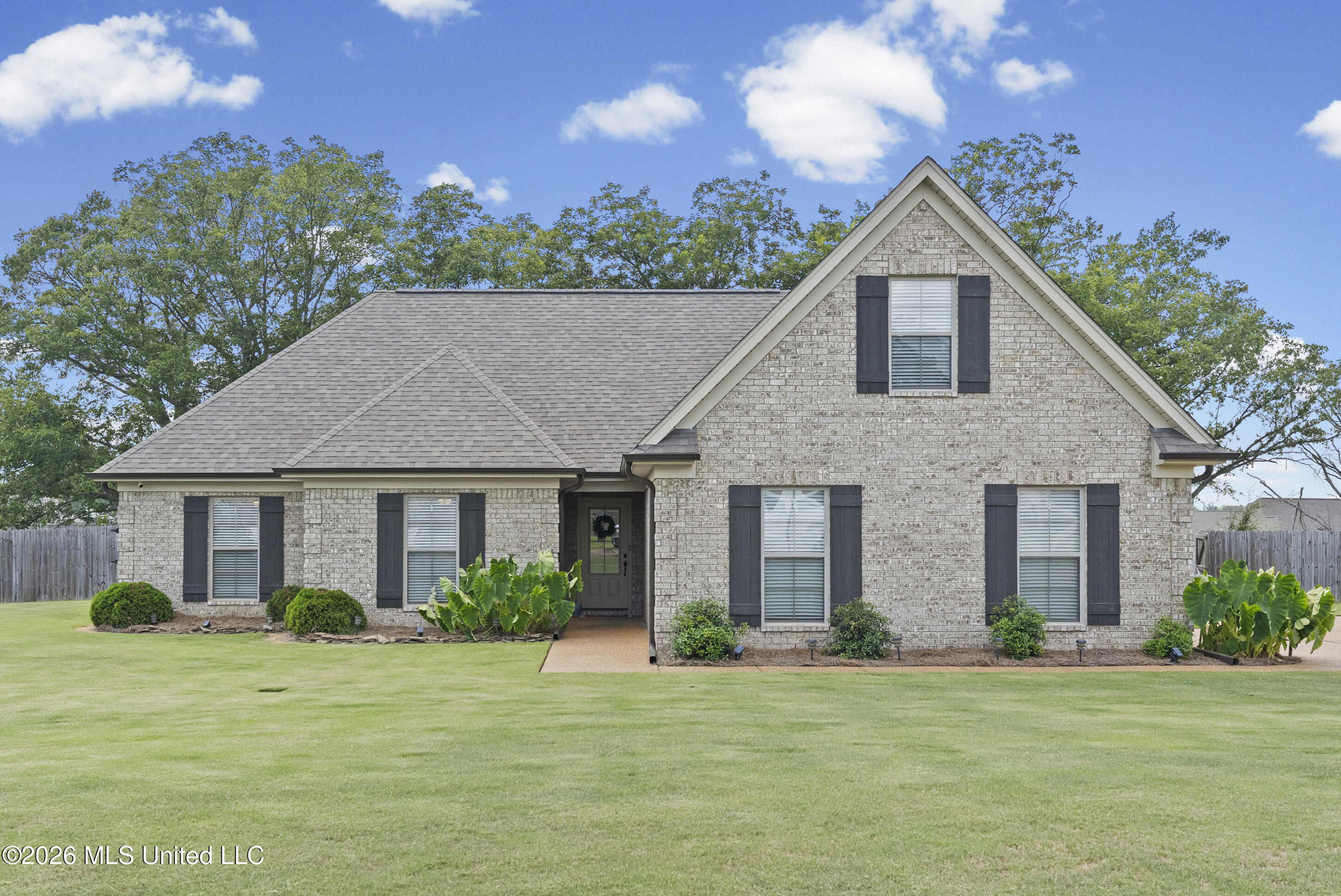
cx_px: 670
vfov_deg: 37.9
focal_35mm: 35
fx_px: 1304
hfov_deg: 54.4
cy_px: 448
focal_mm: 35
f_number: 9
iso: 800
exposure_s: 1/160
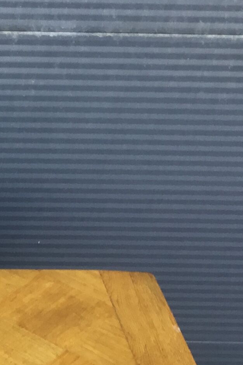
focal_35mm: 112
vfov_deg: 17.4
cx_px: -317
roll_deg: -1.6
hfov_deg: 10.7
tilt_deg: -41.7
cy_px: 441
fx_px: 1135
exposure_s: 1/101
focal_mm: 3.3
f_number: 2.4
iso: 25
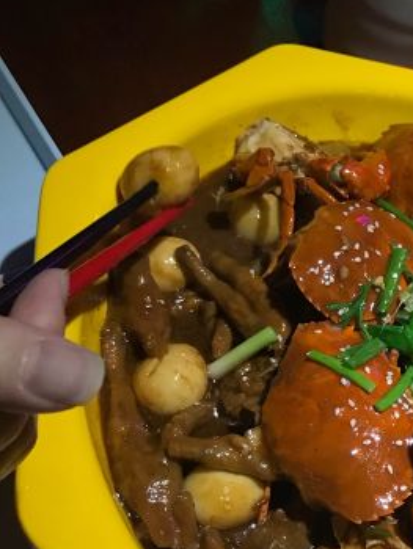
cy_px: 333
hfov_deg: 24.9
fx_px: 890
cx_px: 411
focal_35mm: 56
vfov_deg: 34.2
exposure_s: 1/14
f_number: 1.8
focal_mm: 3.99
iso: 100
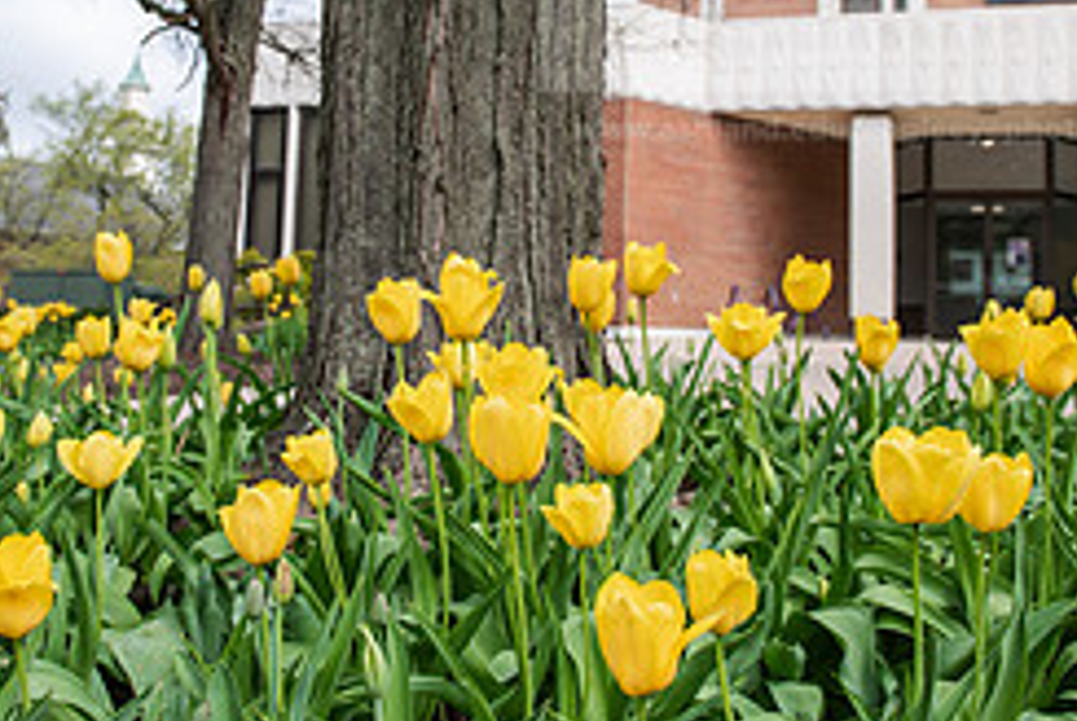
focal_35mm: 44
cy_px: 176
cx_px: 470
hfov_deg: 44.4
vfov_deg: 30.1
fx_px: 1318
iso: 80
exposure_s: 1/250
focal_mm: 24
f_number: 5
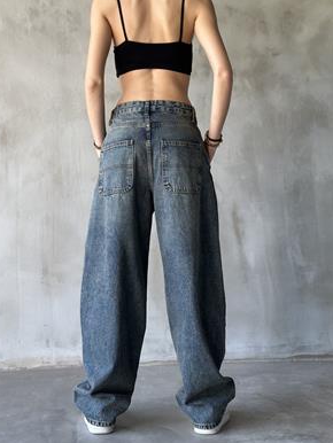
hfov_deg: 27.5
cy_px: 207
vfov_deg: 36.1
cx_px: 154
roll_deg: +0.4
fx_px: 679
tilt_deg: +1.8
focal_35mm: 53
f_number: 1.78
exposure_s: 1/60
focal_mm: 6.86
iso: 160
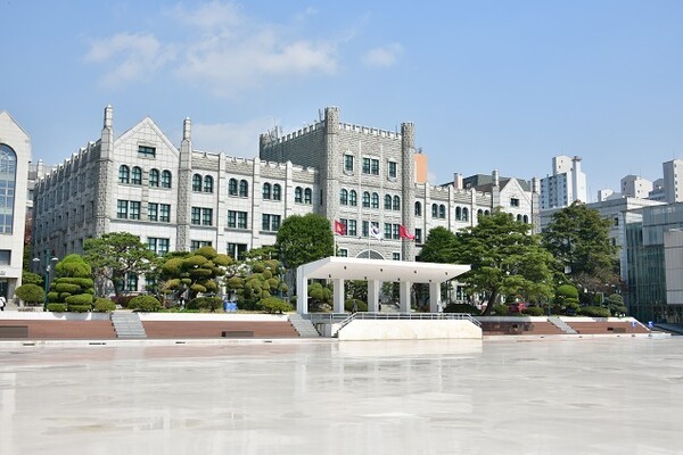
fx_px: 721
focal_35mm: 38
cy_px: 228
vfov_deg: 35.1
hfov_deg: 50.7
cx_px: 342
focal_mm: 38
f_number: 20
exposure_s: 1/125
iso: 200
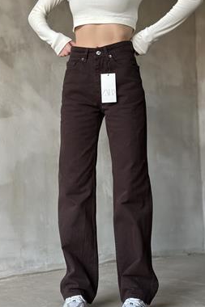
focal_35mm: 56
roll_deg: -0.2
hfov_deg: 24.2
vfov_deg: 35.6
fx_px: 479
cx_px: 105
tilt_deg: +3.0
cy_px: 164
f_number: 1.78
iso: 400
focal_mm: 6.86
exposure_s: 1/56
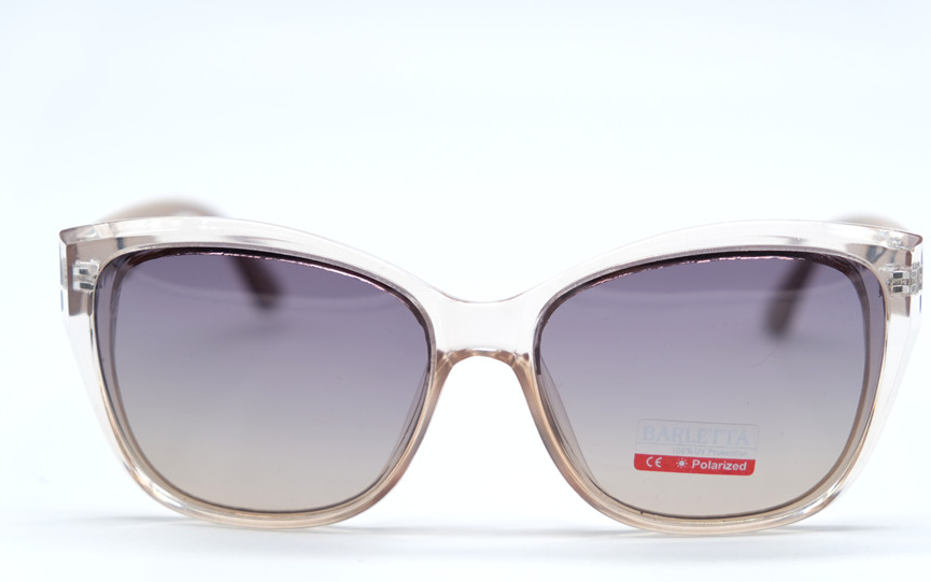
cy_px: 344
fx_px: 2182
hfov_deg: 24.1
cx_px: 505
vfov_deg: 15.2
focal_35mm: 86
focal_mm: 48.4
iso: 160
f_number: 4
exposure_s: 1/150
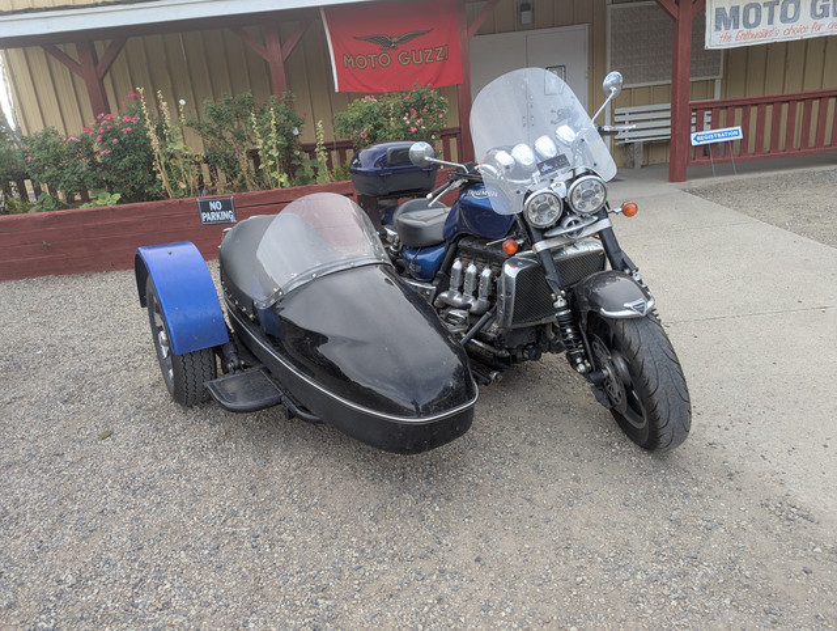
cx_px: 418
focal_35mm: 24
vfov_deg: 56.9
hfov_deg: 71.5
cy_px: 316
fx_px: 581
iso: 45
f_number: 1.85
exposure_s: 1/204
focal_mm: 6.81
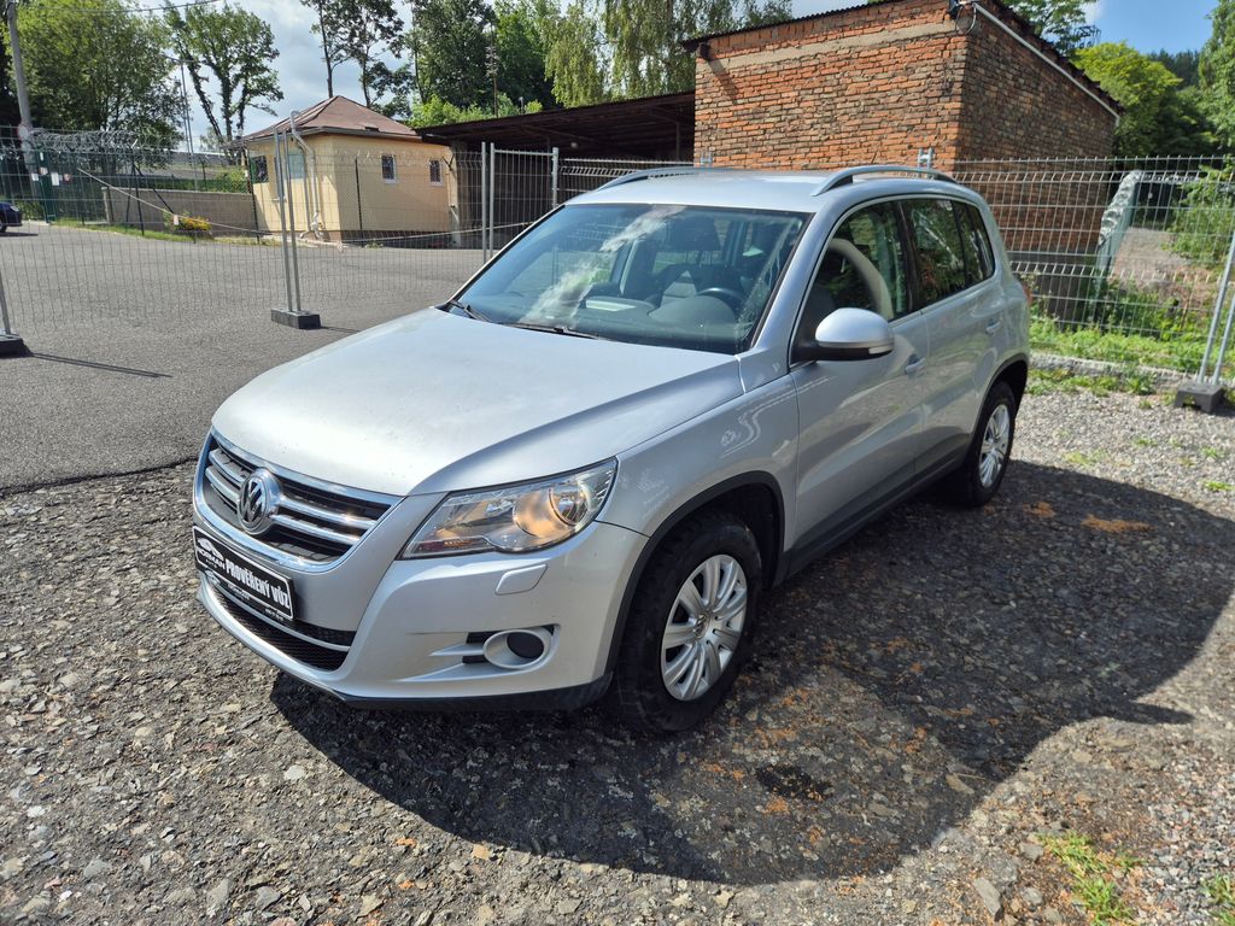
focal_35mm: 23
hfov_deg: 73.9
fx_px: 821
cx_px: 618
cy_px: 463
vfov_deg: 58.9
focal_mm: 5.4
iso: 25
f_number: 1.8
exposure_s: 1/2504
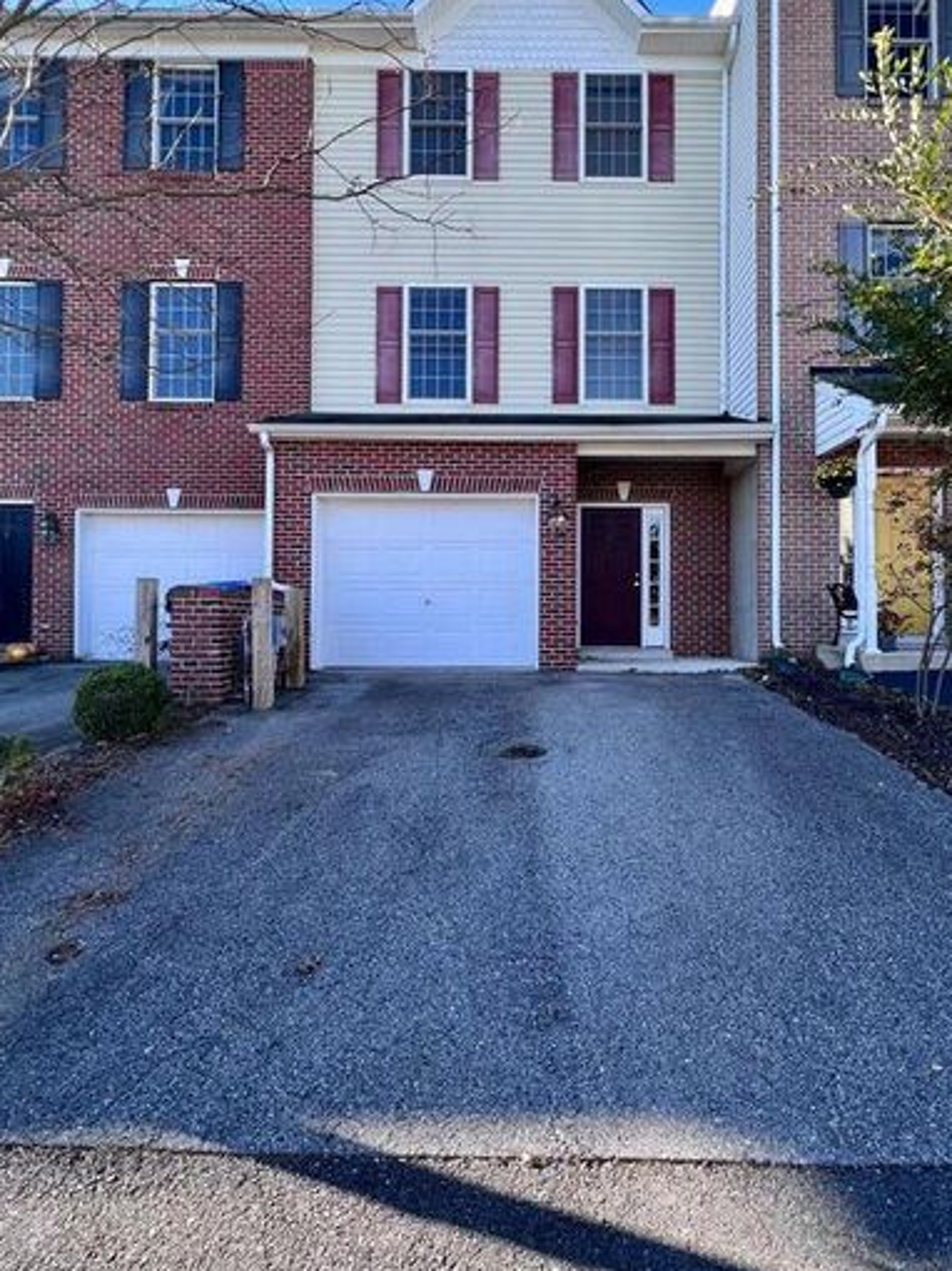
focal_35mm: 17
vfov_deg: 91.0
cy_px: 607
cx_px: 523
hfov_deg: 74.5
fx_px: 624
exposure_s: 1/302
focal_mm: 1.57
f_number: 1.8
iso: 32
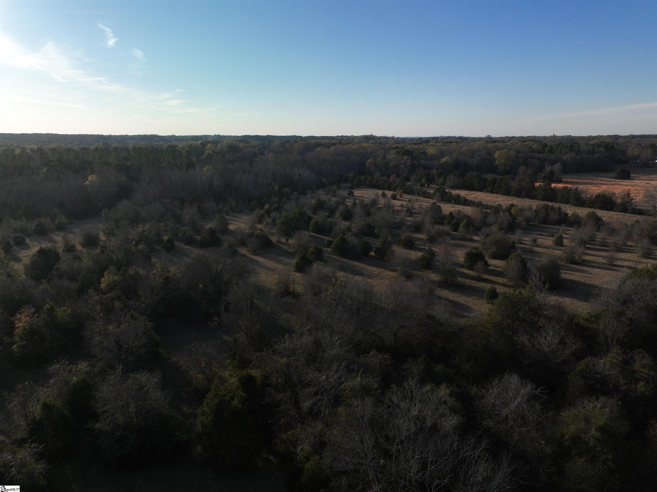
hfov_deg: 71.6
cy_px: 246
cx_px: 328
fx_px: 455
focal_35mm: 24
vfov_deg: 56.8
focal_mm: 12.29
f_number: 2.8
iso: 120
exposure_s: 1/400
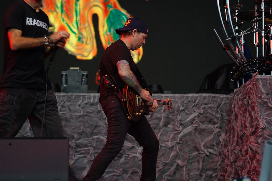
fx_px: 793
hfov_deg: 19.5
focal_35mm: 105
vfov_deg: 13.0
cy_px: 90
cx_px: 136
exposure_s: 1/125
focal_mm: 105
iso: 125
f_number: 4
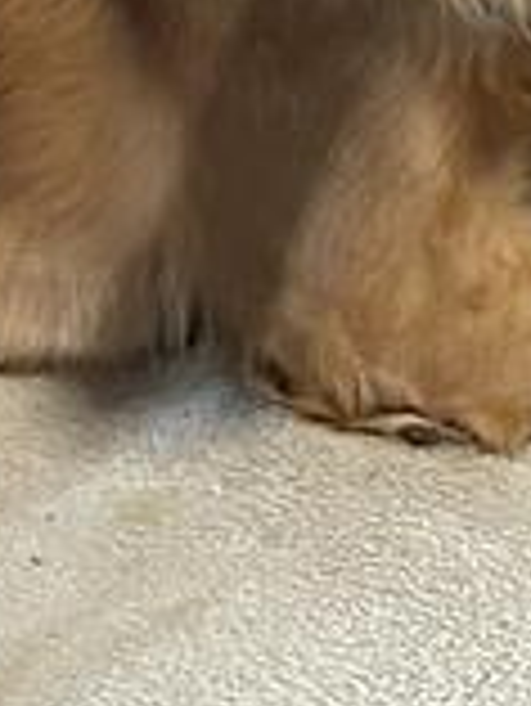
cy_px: 634
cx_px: 158
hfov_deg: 7.5
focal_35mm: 199
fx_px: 4065
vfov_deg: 9.9
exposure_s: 1/40
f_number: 1.5
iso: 500
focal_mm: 5.7
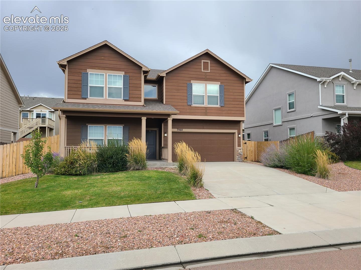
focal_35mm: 26
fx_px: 271
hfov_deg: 67.3
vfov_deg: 53.1
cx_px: 180
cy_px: 135
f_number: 1.8
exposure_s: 1/681
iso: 40
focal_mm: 5.4
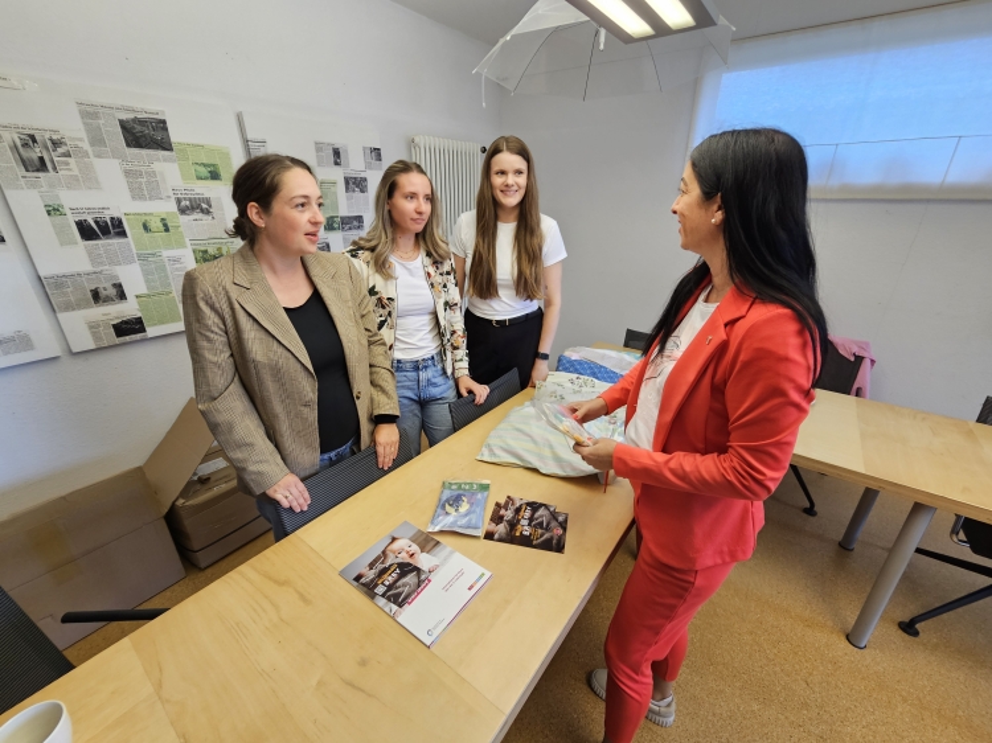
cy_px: 372
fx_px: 372
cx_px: 496
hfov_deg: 106.2
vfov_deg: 89.9
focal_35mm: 13
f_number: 2.2
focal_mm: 2.2
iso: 125
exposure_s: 1/50
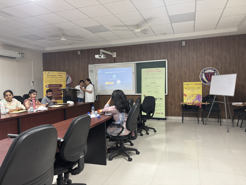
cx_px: 123
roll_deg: +1.0
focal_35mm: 26
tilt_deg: -2.5
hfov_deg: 67.3
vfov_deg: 53.1
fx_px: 185
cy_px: 92
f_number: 1.6
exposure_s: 1/50
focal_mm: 5.96
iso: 250
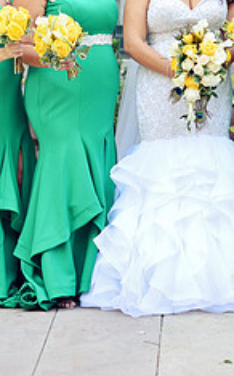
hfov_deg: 6.1
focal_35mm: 215
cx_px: 162
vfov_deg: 9.7
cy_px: 106
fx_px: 2196
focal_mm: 85
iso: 400
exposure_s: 1/400
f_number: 2.8
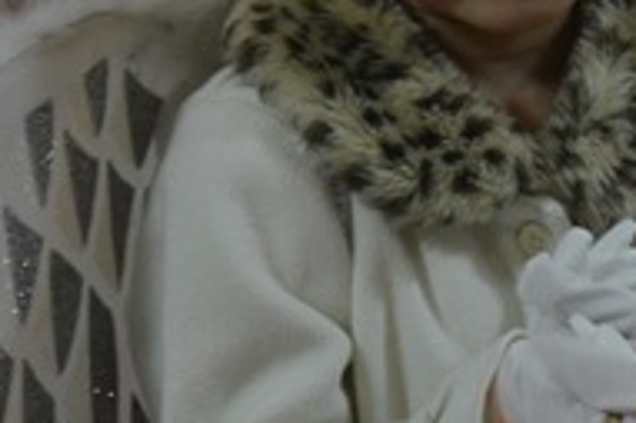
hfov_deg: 5.0
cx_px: 789
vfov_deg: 3.3
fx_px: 7272
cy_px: 197
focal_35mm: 412
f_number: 5
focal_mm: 82
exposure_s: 1/10
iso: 1600
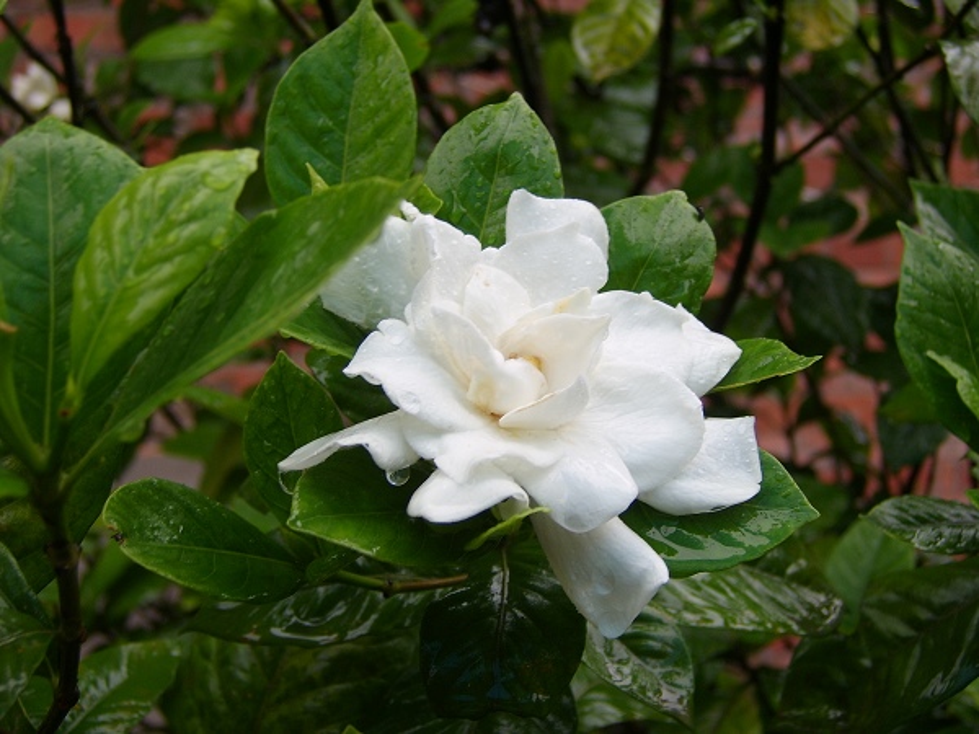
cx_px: 490
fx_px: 1301
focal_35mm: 46
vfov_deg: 31.5
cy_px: 367
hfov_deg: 41.2
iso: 50
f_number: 3.5
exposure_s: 1/46
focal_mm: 11.93
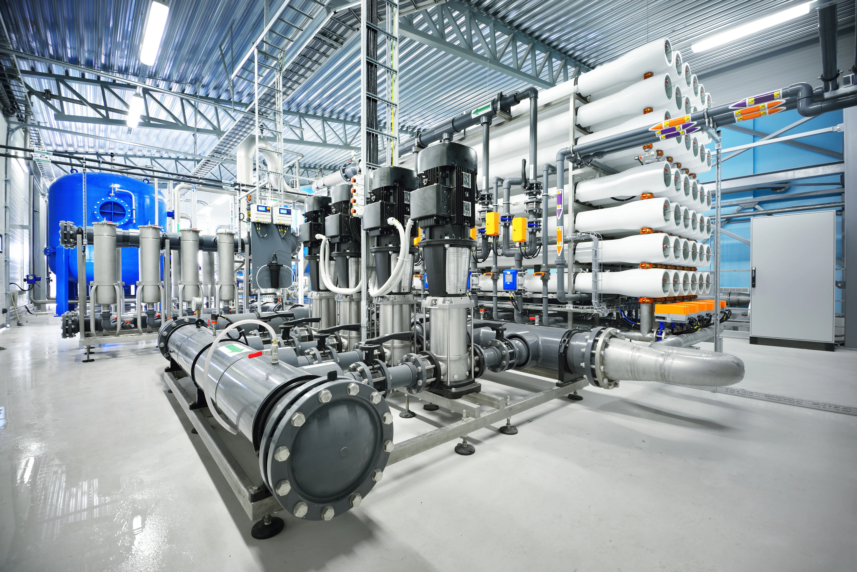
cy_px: 286
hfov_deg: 96.7
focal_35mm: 16
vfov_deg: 73.8
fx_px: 381
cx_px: 428
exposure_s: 1.6
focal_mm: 16
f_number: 9
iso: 100
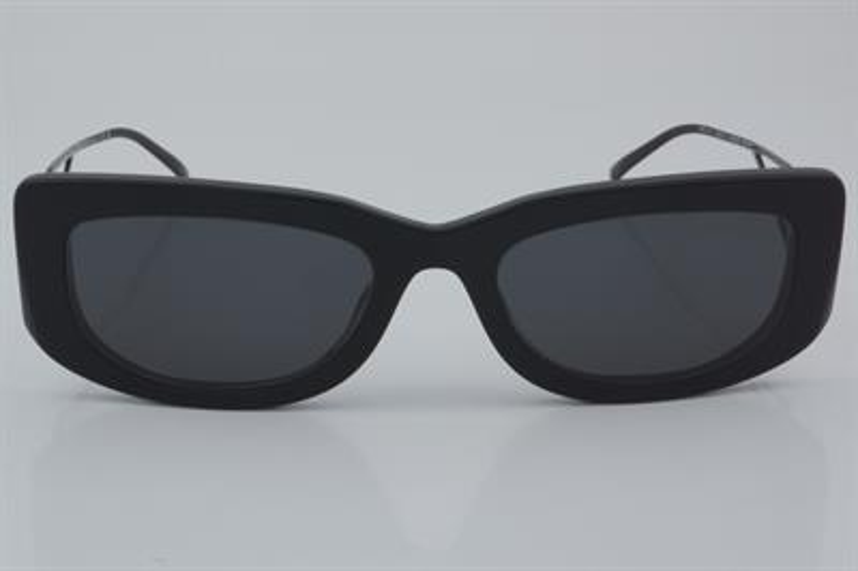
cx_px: 429
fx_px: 1965
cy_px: 286
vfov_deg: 16.5
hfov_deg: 24.6
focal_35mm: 82
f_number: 32
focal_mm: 55
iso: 100
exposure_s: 1/4
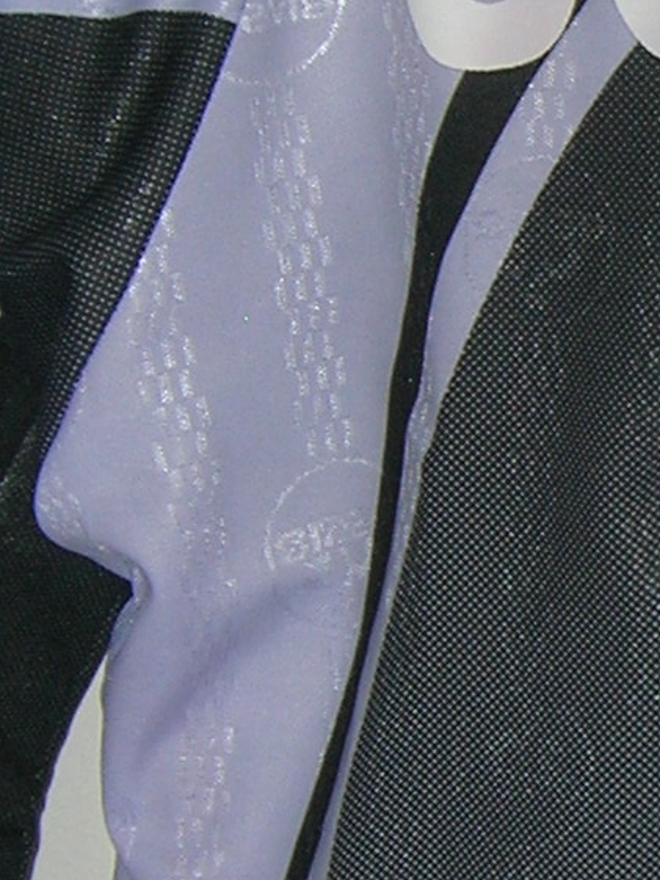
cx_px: 796
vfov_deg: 12.6
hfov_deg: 9.3
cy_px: 475
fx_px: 3990
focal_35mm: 157
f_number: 2.9
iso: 50
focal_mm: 5.7
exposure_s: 1/60.1
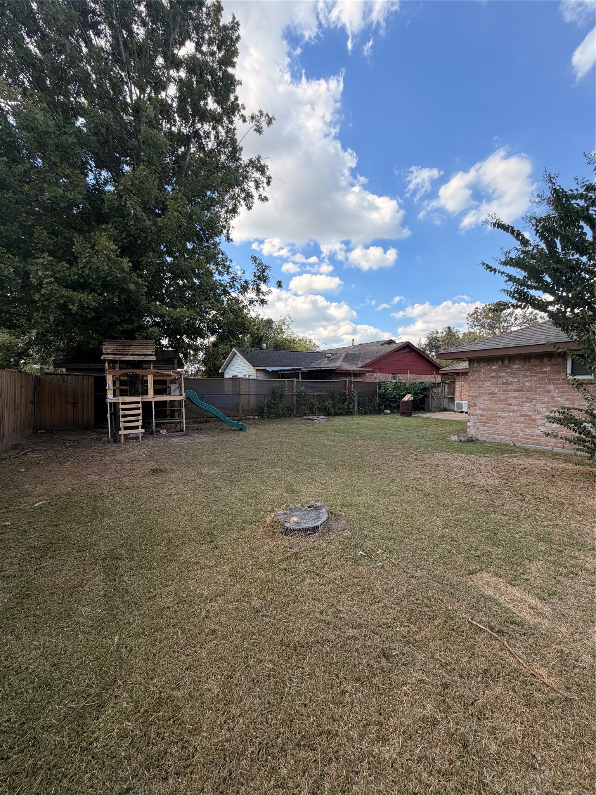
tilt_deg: -2.3
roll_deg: +0.0
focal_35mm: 14
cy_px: 398
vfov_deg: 102.1
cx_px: 298
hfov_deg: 85.7
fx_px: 321
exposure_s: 1/770
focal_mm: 2.22
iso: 32
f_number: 2.2
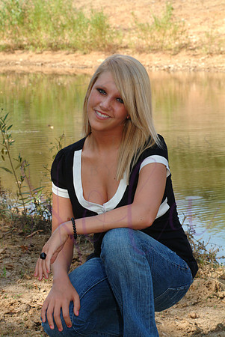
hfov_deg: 11.6
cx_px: 112
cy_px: 168
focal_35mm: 118
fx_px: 1108
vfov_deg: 17.3
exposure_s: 1/125
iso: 400
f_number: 11
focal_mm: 79
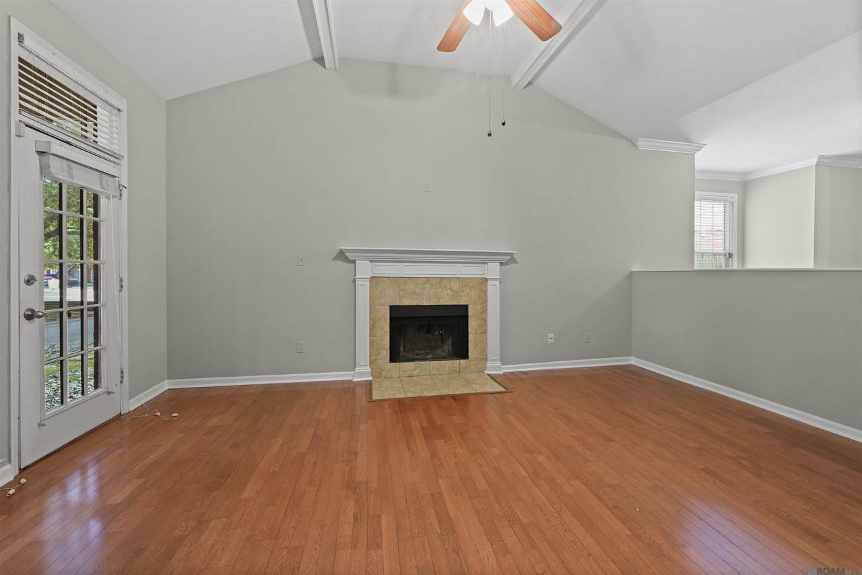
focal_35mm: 14
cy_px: 288
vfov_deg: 81.2
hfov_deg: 104.3
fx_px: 335
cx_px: 431
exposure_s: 13
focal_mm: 14
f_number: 14
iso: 200
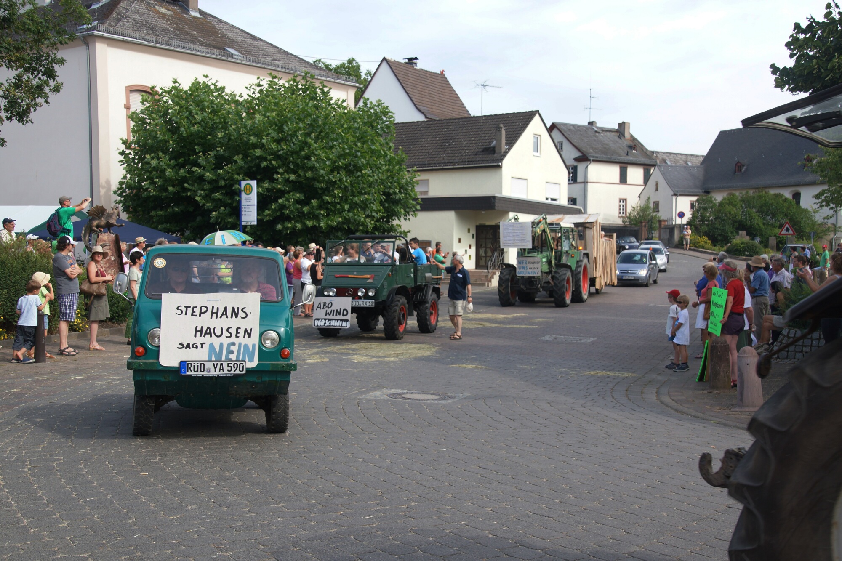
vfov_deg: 31.9
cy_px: 280
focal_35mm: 42
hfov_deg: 46.4
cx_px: 421
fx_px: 982
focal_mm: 28
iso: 200
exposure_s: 1/200
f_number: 6.7
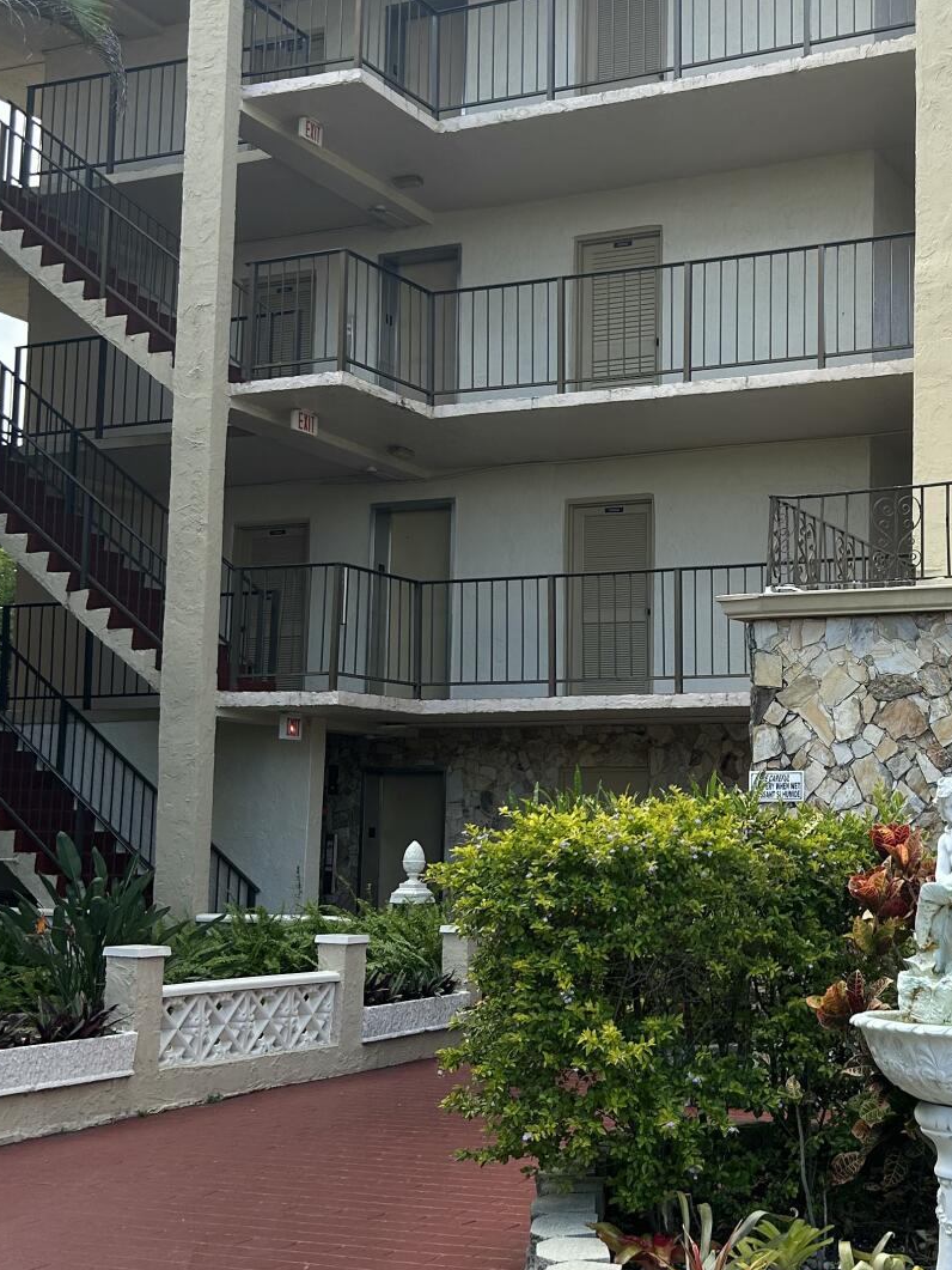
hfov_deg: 28.9
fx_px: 1796
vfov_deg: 38.9
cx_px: 786
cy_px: 676
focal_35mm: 49
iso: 50
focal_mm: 5.7
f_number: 1.5
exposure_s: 1/932
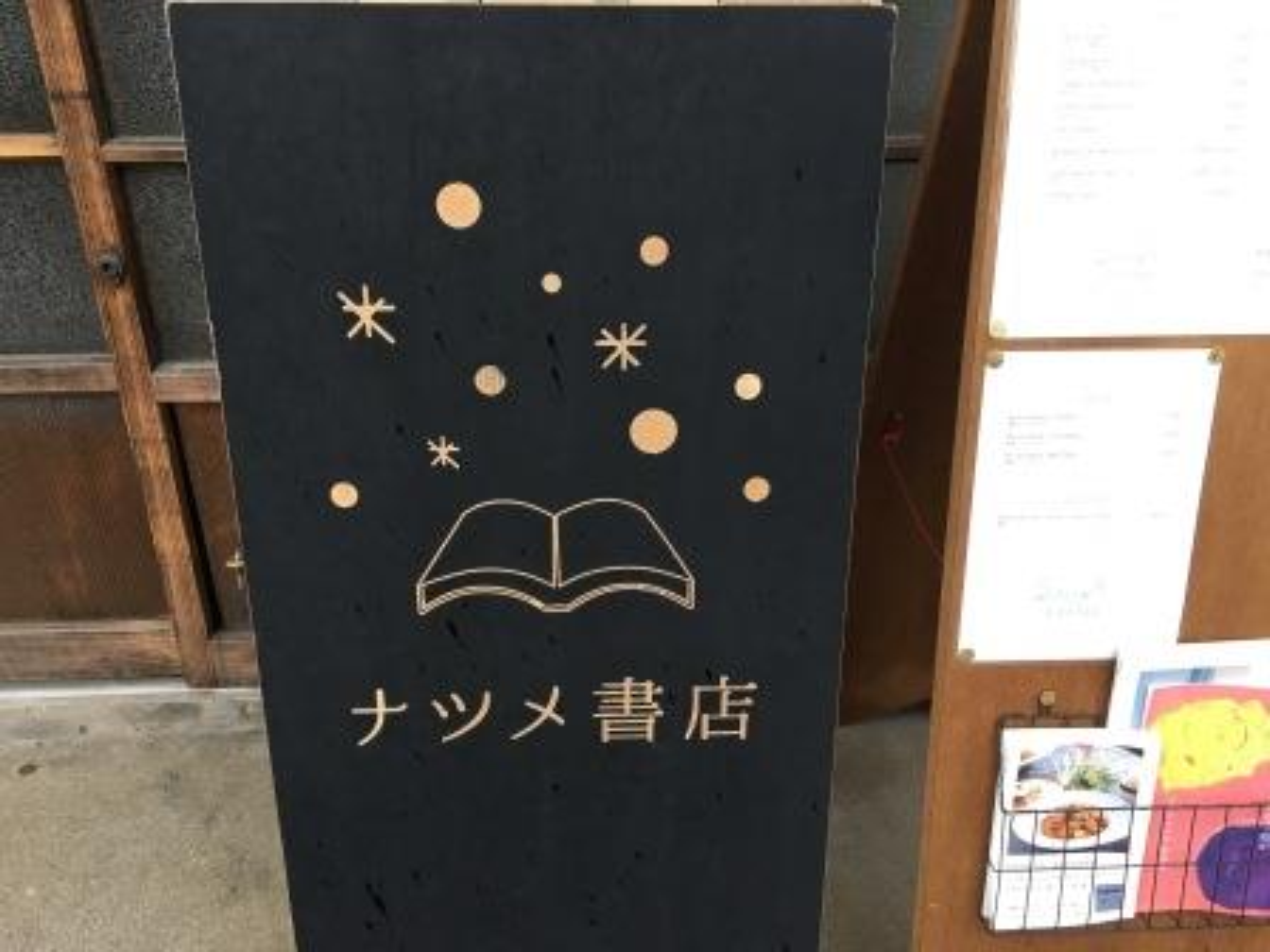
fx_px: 1064
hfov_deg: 61.7
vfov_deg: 48.2
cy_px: 476
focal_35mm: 29
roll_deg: -0.4
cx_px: 635
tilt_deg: -29.0
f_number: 2.2
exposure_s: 1/40
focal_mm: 4.15
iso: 25
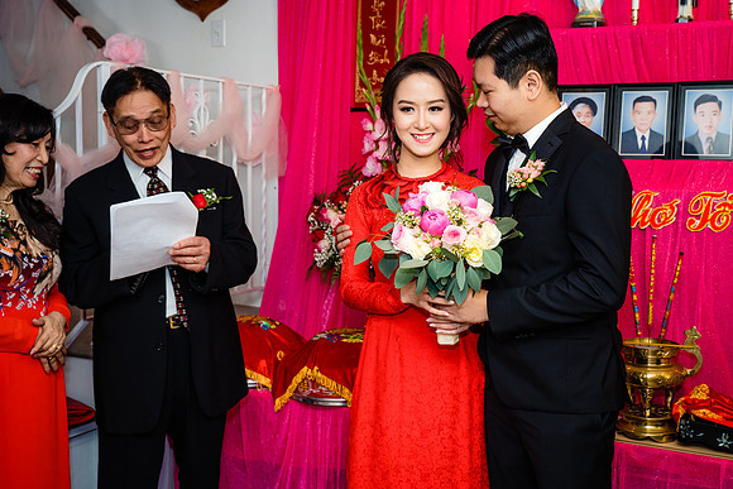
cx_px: 424
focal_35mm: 43
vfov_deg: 31.3
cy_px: 236
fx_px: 871
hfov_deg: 45.5
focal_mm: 37
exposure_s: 1/160
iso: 1000
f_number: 4
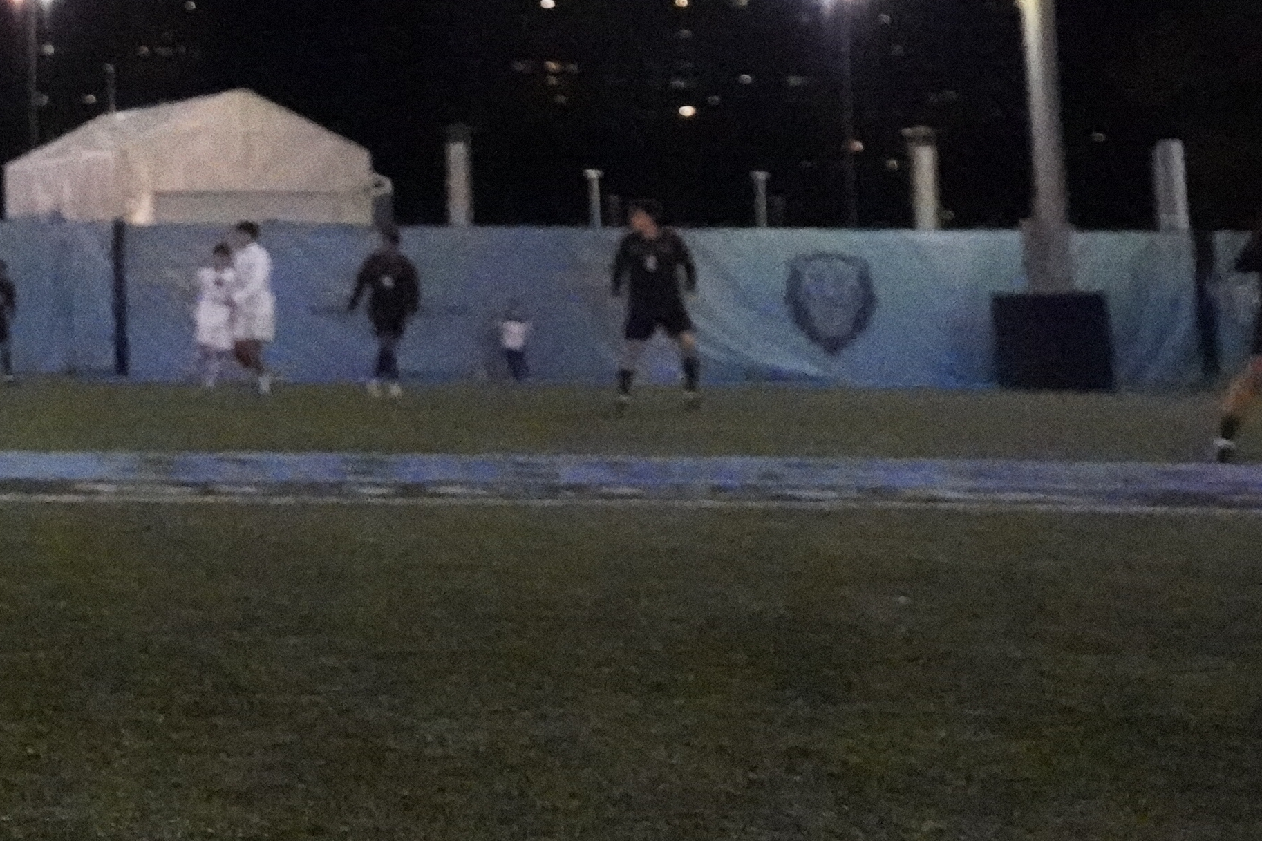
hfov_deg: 16.1
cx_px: -713
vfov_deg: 11.6
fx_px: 4031
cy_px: -200
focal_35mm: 115
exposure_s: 1/5000
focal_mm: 35
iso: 64000
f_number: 3.5
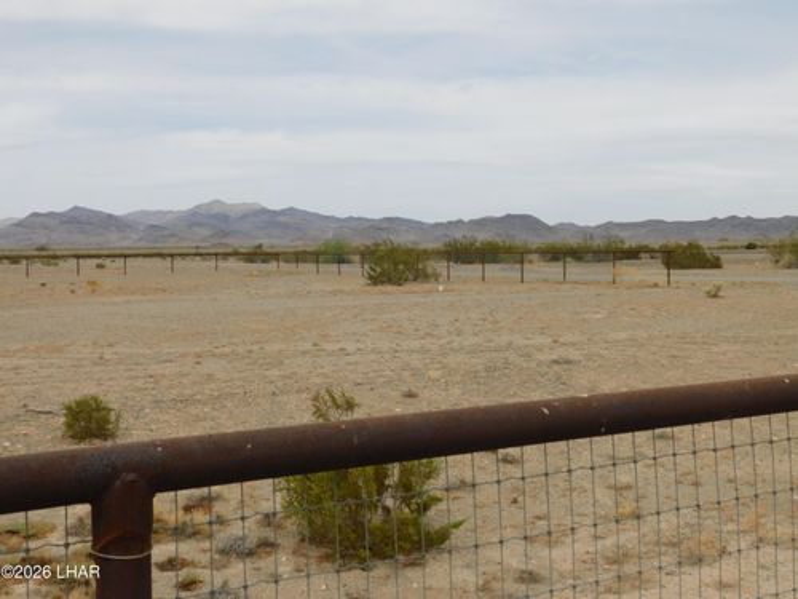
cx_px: 399
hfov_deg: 42.1
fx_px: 1037
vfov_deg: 32.2
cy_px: 300
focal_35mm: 45
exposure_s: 1/500
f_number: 7.4
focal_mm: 8
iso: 125
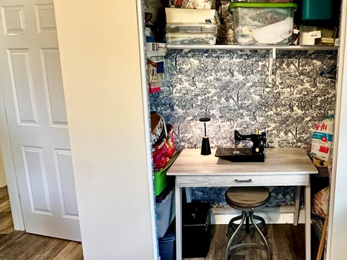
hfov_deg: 63.8
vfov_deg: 52.9
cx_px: 254
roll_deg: -0.8
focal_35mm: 26
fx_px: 261
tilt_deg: -7.2
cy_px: 111
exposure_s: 1/60
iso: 250
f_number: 2.2
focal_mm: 2.22
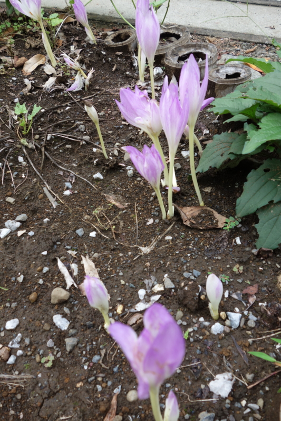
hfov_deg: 46.4
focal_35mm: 28
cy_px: 210
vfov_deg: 65.5
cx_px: 140
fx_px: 328
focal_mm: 10.4
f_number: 4.5
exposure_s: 1/100
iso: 125
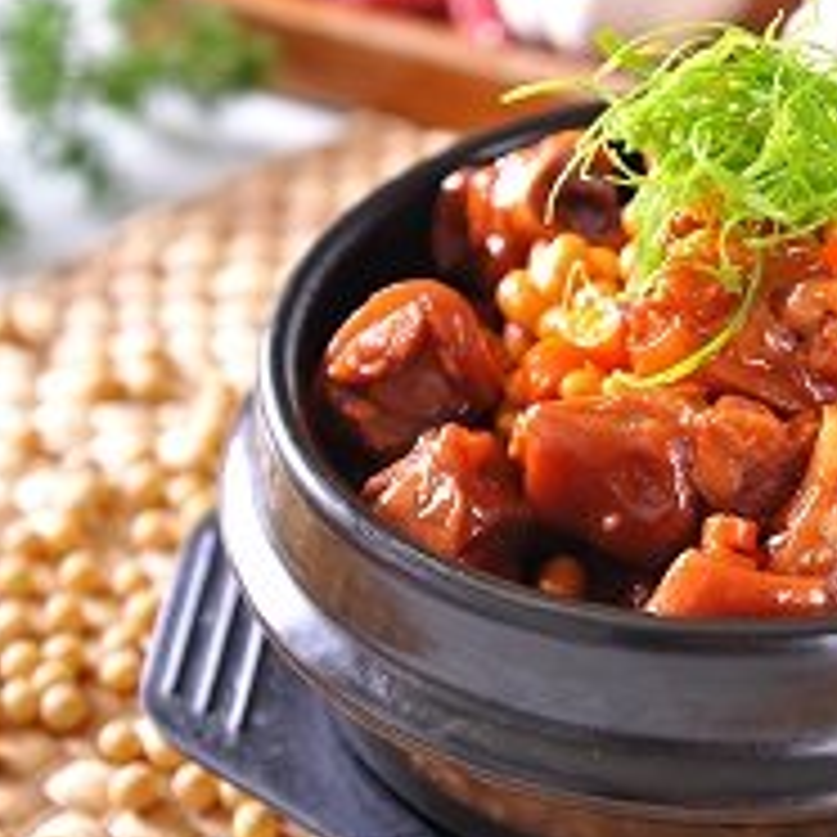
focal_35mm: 106
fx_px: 2900
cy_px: 459
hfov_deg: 16.1
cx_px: 864
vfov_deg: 16.4
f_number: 5
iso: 250
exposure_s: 1/125
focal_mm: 58
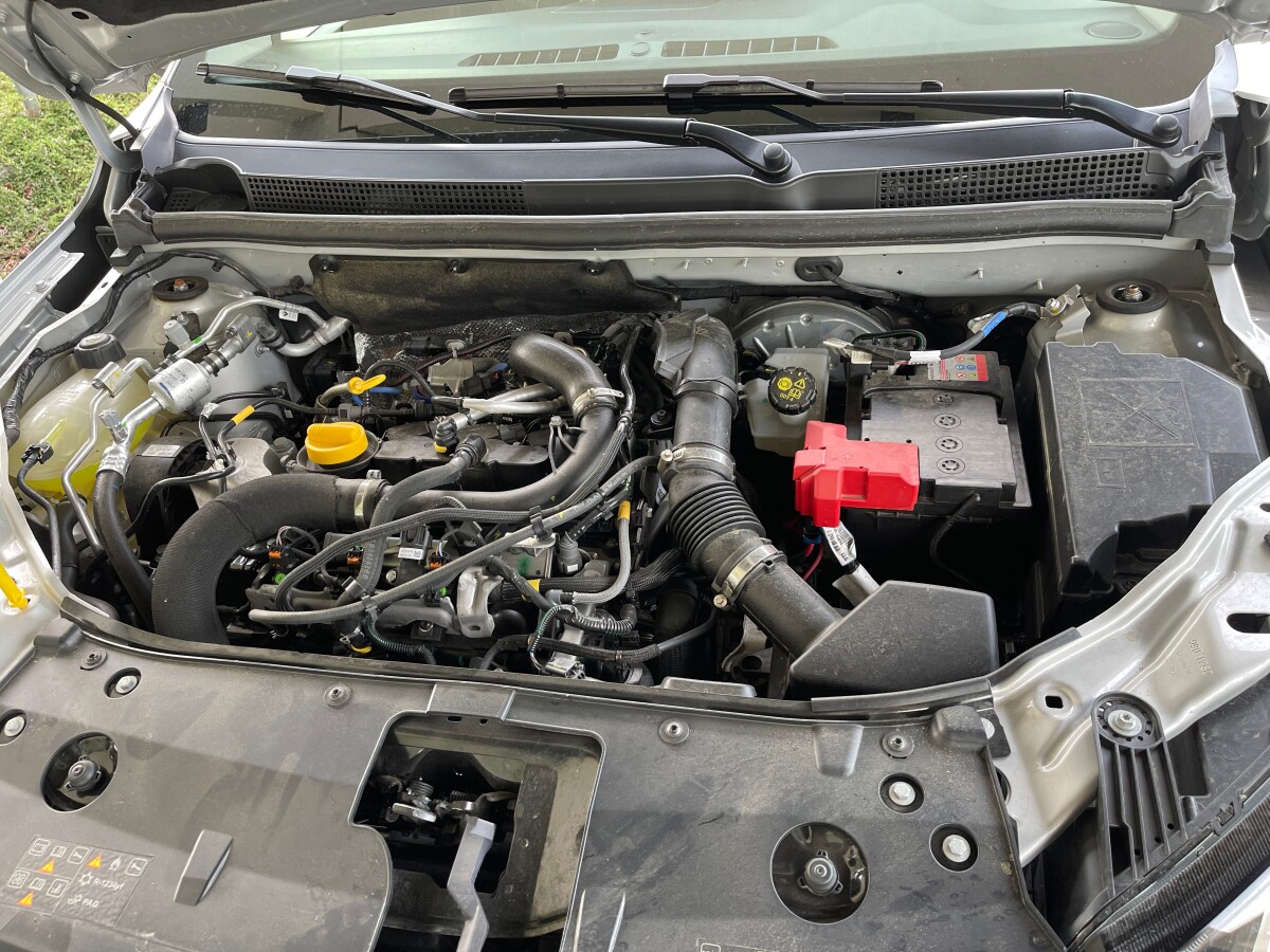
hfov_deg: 67.3
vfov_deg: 53.1
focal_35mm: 26
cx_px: 635
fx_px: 954
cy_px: 476
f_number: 1.6
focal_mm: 5.1
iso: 80
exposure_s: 1/96
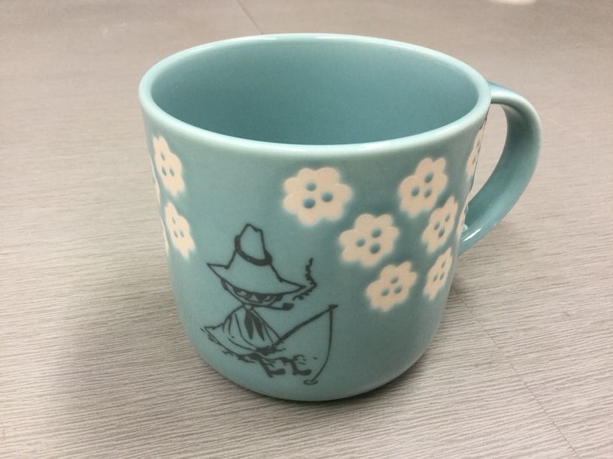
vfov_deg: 45.4
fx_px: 549
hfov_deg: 58.4
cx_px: 306
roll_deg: -2.8
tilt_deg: -33.6
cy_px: 230
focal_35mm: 31
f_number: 2.4
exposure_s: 1/30
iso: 100
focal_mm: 3.3
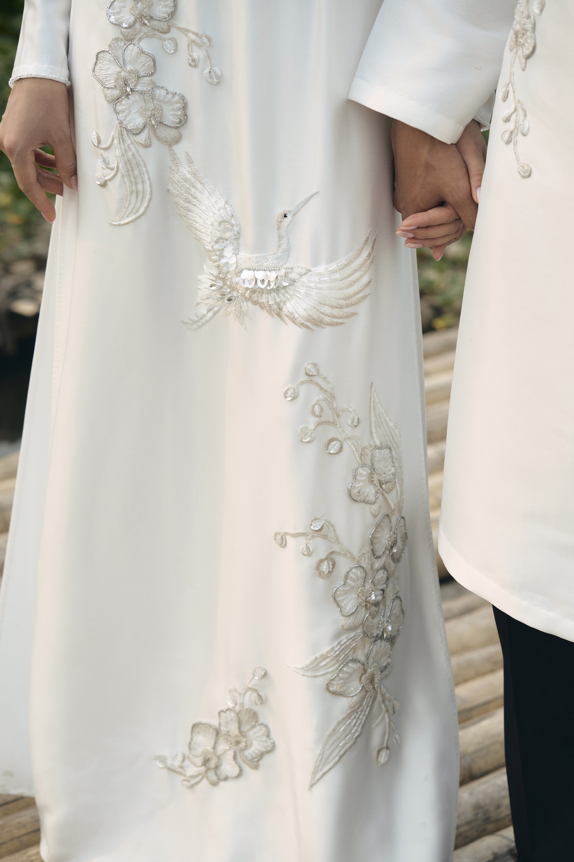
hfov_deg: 16.1
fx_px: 2033
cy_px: 431
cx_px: 287
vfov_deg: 23.9
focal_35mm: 85
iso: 320
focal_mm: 85
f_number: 4.5
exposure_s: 1/1250
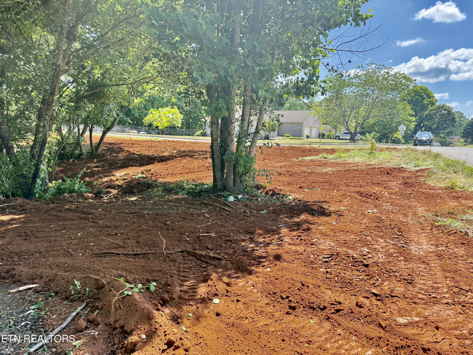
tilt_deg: -5.7
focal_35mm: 24
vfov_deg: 56.8
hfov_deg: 71.6
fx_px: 328
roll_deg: -2.2
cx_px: 236
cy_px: 178
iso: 100
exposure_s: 1/898
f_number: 1.78
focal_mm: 6.76
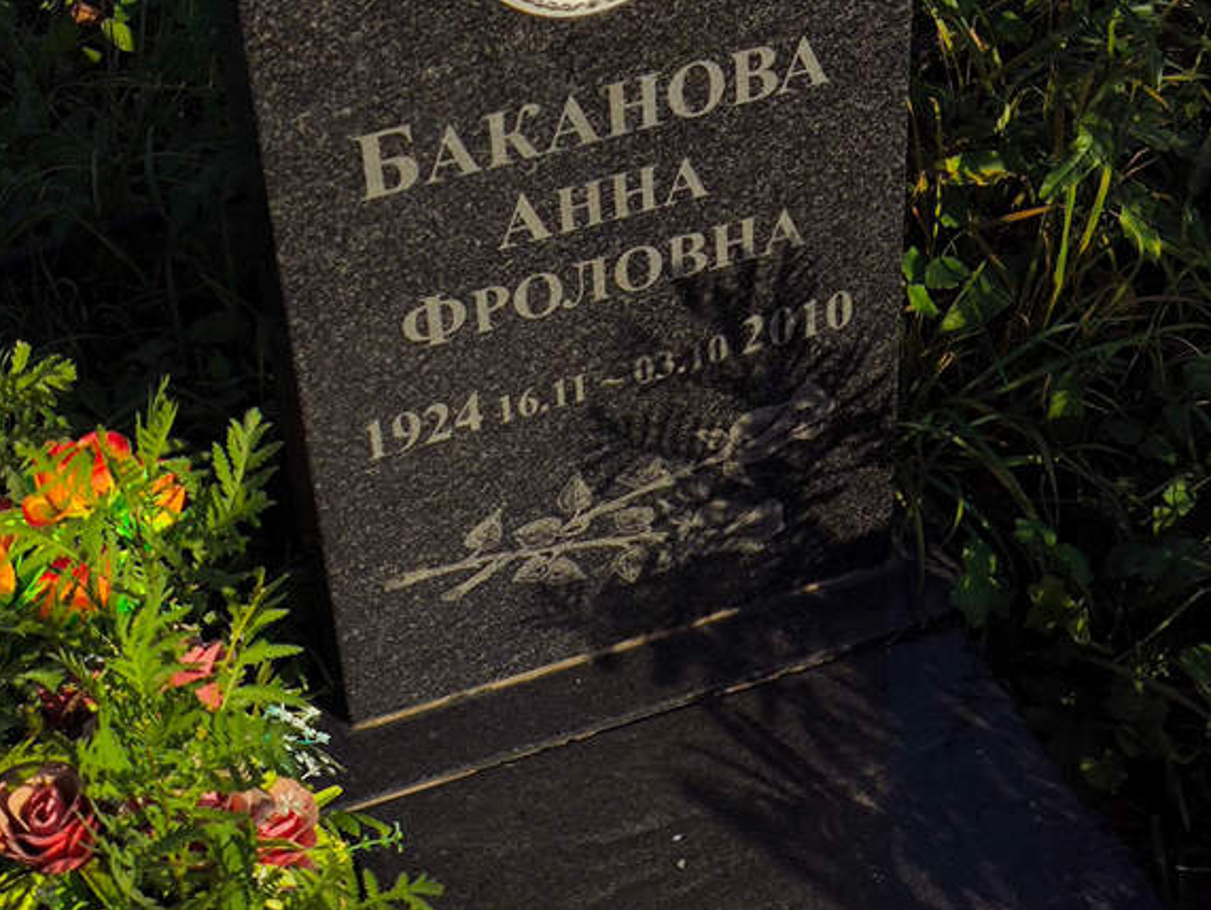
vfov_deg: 21.0
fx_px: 2450
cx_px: 550
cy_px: 331
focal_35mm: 70
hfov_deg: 27.7
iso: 50
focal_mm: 4.71
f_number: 1.7
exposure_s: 1/1247
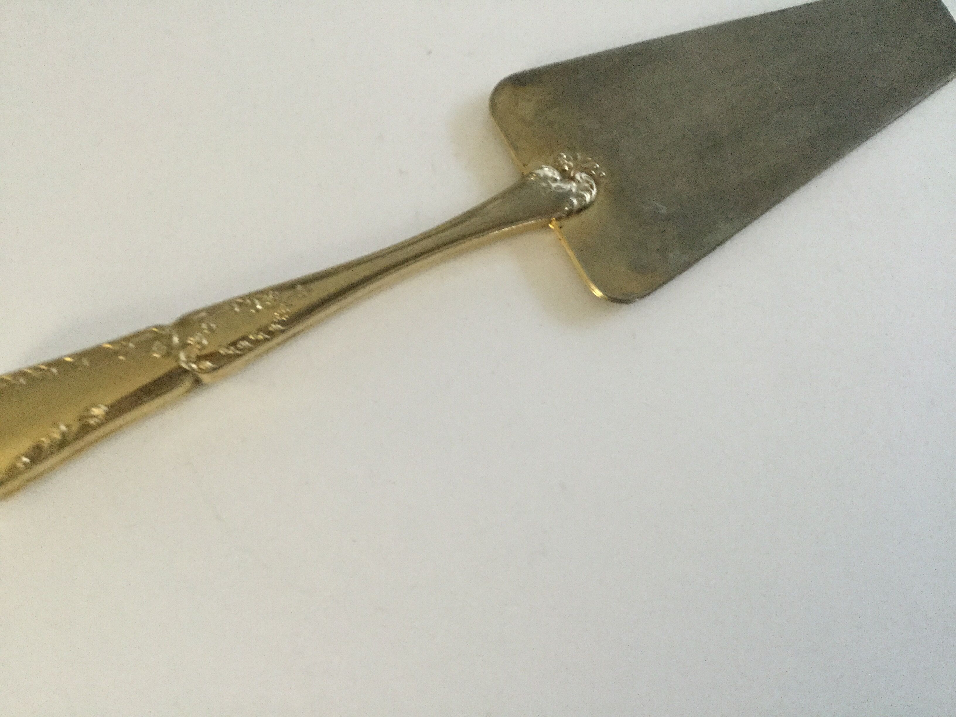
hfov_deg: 58.4
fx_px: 856
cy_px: 358
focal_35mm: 31
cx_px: 478
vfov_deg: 45.4
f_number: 2.4
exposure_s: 1/17
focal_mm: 3.3
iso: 200
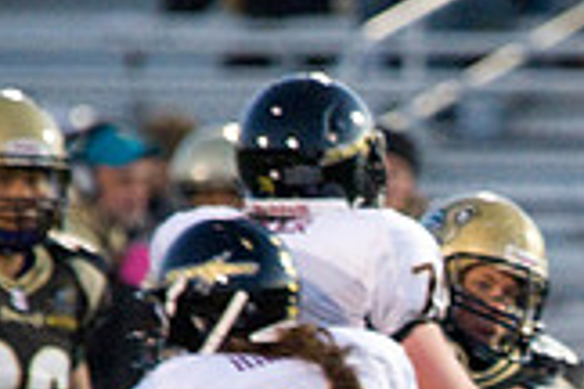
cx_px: 836
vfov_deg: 0.8
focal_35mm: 1790
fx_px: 29036
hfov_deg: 1.2
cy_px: 519
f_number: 6.3
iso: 12800
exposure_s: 1/800
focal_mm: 500
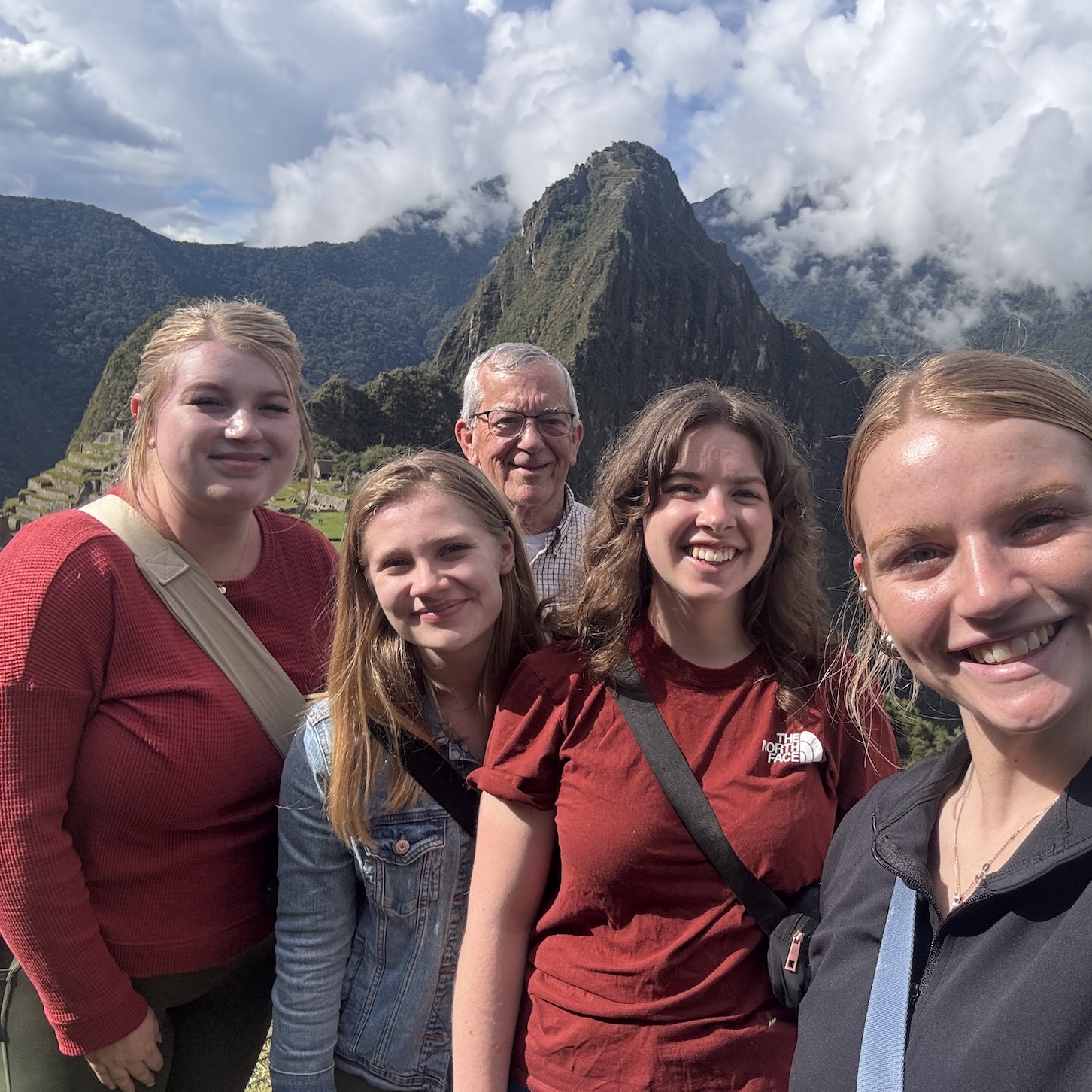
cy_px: 549
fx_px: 999
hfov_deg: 55.8
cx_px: 747
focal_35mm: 28
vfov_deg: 57.3
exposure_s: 1/1418
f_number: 1.9
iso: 25
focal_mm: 2.69
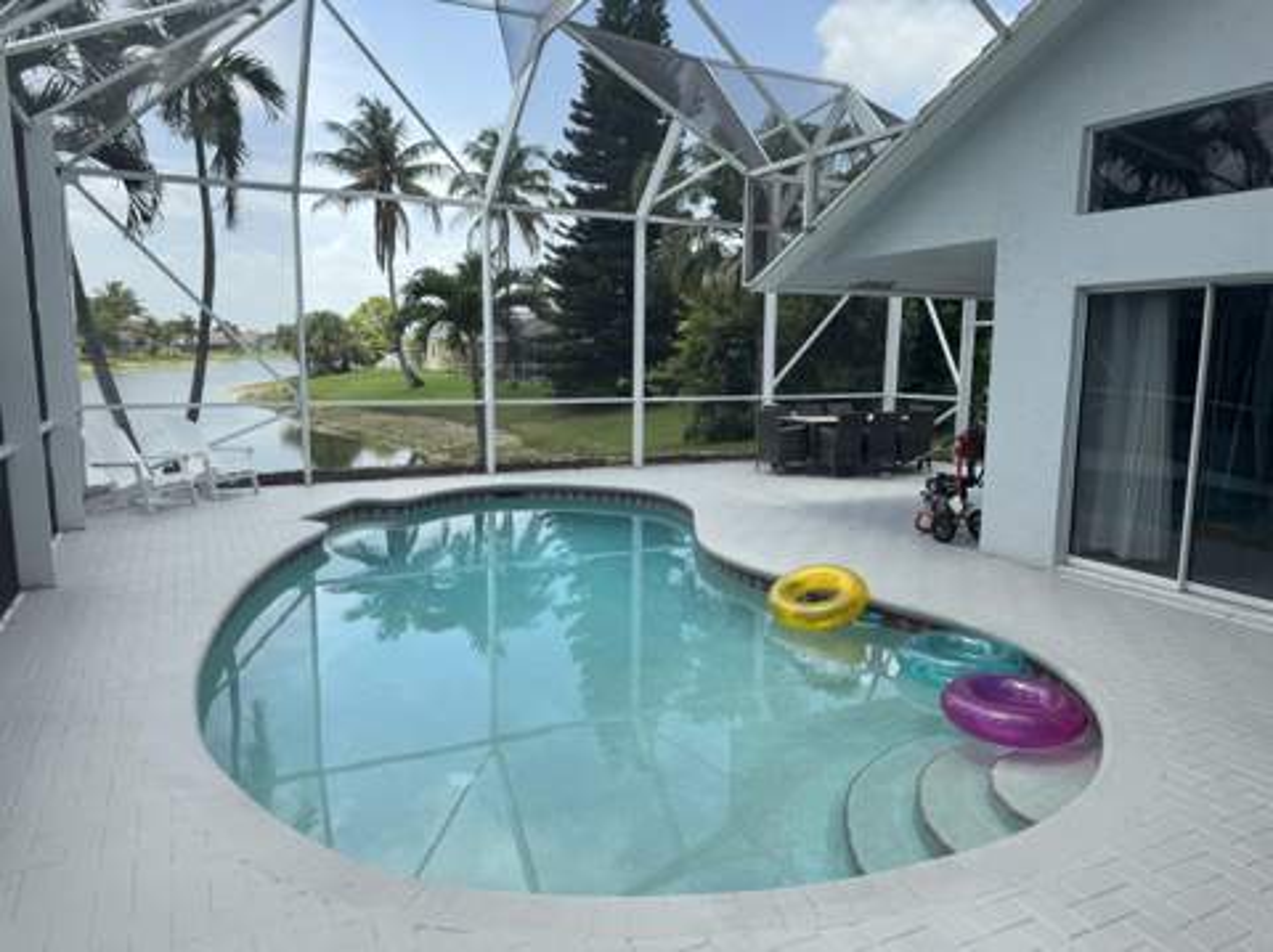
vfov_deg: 56.7
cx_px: 636
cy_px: 476
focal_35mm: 24
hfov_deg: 71.7
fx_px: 882
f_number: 1.78
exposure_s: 1/1311
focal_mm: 6.76
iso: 80
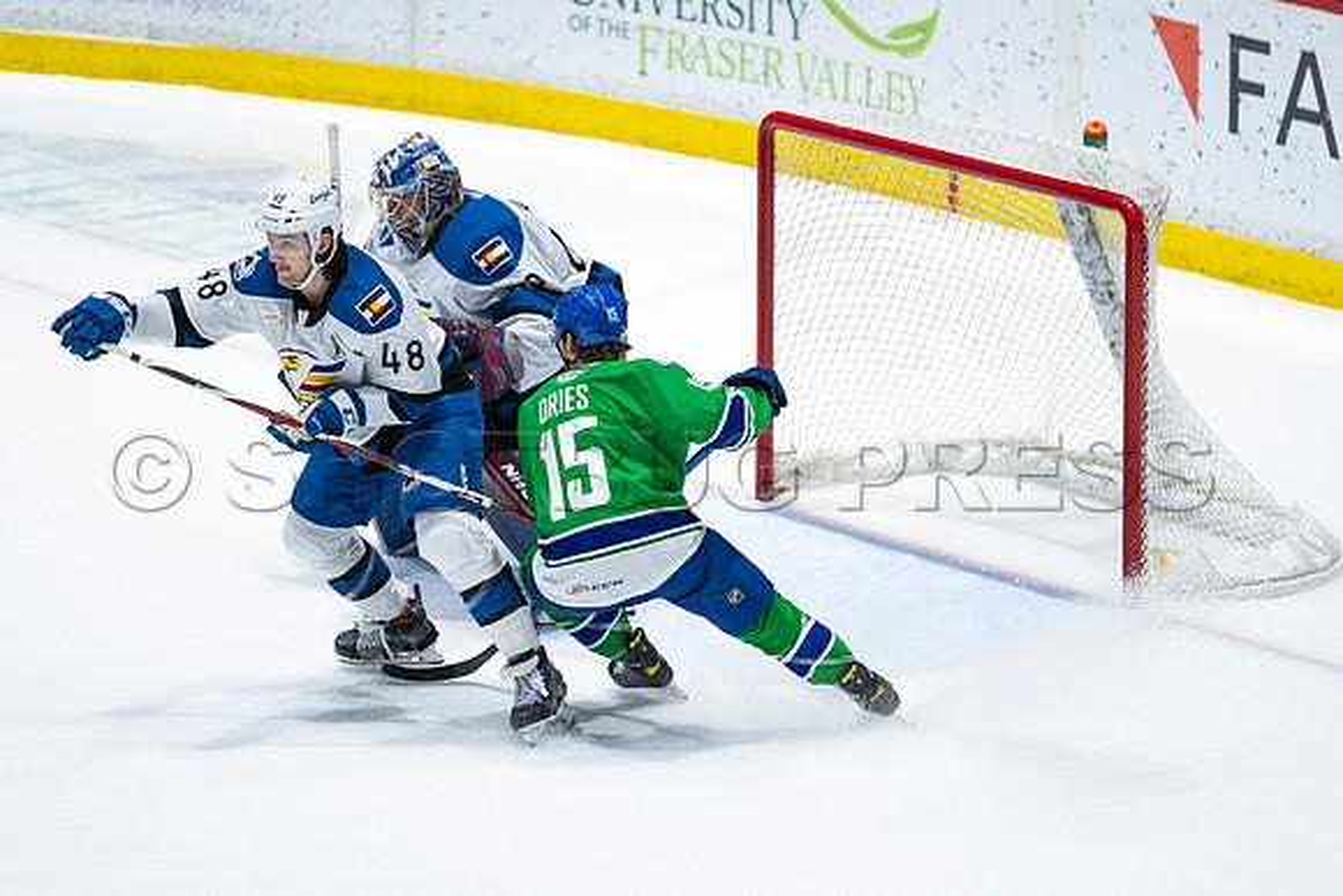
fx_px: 10843
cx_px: 661
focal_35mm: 291
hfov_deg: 7.1
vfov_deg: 4.7
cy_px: 319
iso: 1250
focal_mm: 195
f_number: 2.8
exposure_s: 1/1250
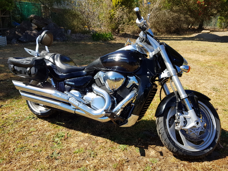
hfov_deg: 67.3
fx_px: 171
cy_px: 86
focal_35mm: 26
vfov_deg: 53.1
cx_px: 114
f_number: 1.7
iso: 40
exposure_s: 1/1040
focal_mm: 4.3
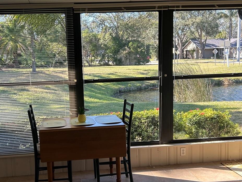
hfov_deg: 41.9
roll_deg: +2.5
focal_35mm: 45
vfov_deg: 32.2
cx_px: 96
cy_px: 101
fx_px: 315
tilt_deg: -9.2
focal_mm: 5.7
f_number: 1.5
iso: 50
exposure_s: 1/377
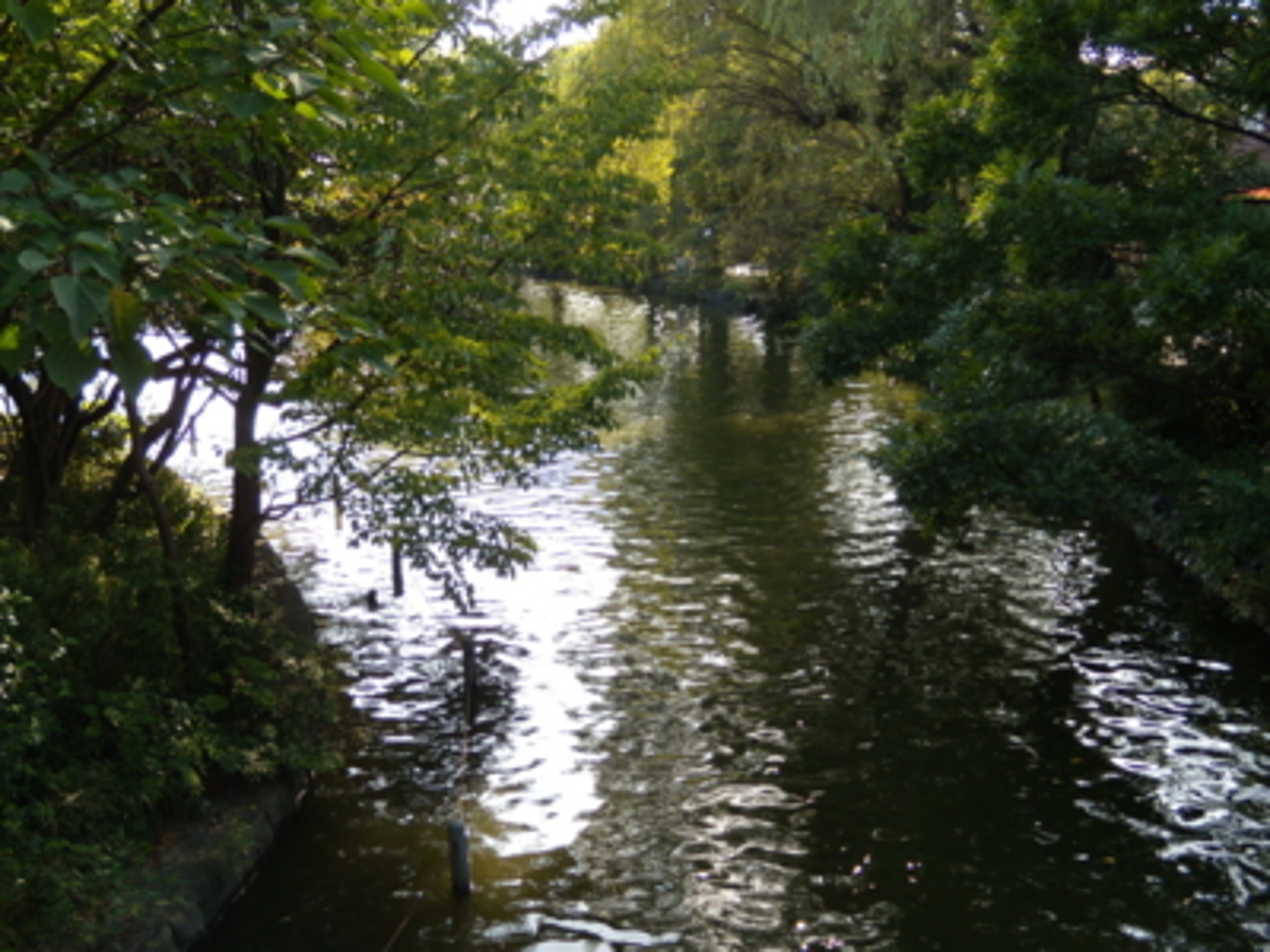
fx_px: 1321
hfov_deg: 51.4
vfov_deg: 39.7
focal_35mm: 36
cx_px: 635
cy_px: 476
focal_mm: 6.4
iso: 80
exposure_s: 1/100
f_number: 3.6
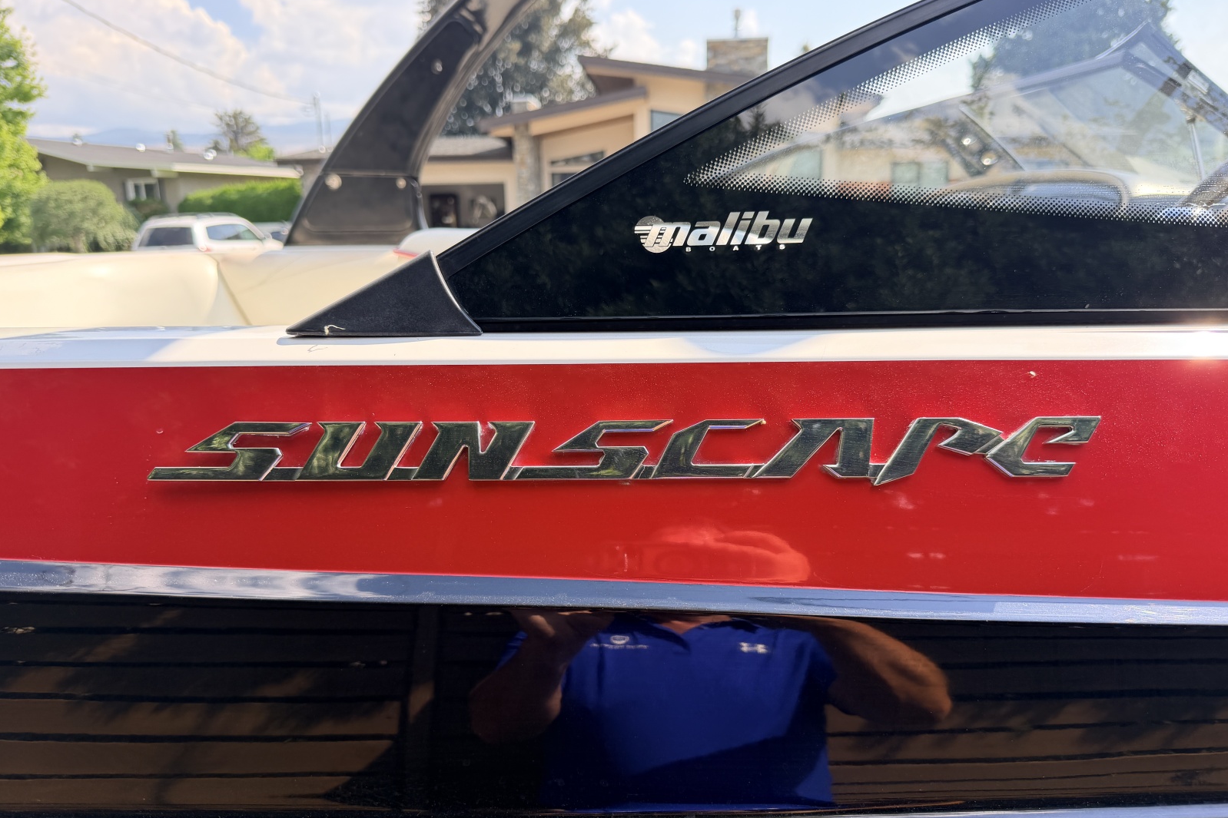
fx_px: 853
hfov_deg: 71.5
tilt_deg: -11.3
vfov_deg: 51.3
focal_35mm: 25
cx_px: 614
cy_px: 419
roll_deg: +2.1
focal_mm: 6.76
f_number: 1.78
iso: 100
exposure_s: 1/1139
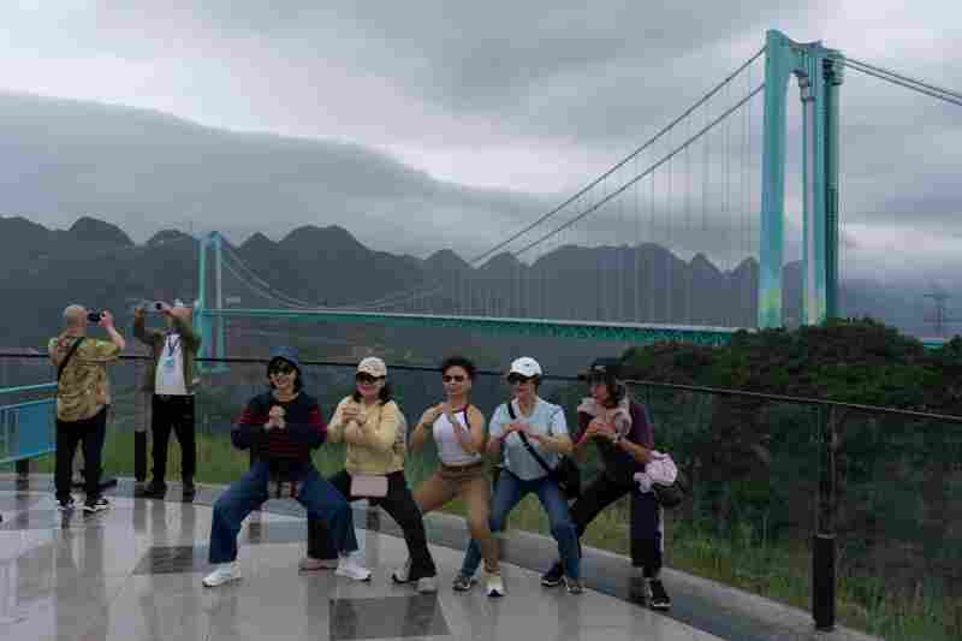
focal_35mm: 31
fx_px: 828
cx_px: 481
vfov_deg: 42.3
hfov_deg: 60.3
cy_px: 320
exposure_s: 1/400
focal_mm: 31
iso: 100
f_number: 6.3
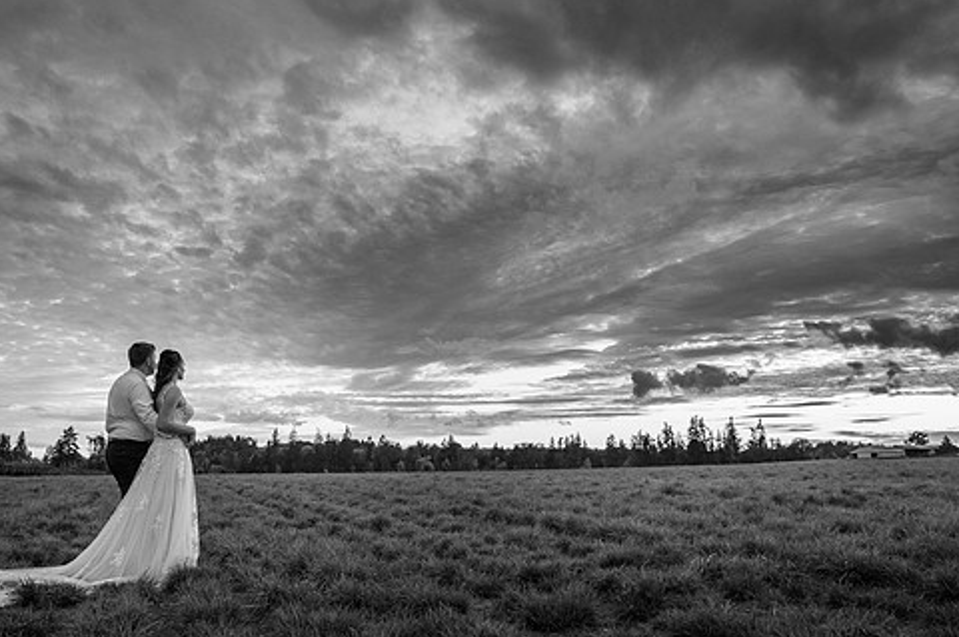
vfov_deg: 44.9
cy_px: 312
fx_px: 772
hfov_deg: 63.5
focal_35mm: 29
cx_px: 420
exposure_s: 1/160
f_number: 8
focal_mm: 24
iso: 640
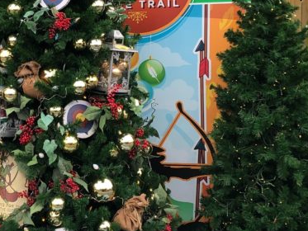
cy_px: 99
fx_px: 801
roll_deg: -0.5
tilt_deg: -5.3
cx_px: 66
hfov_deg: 21.5
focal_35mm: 90
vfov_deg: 16.4
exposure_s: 1/354
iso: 20
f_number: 1.8
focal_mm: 3.99
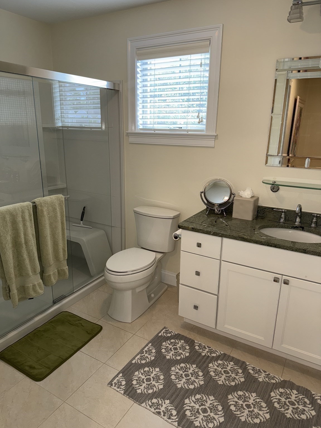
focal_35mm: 24
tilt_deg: -16.1
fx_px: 297
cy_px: 214
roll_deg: -0.9
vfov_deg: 71.6
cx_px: 160
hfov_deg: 56.8
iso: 64
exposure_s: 1/30
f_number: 1.78
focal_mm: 6.76
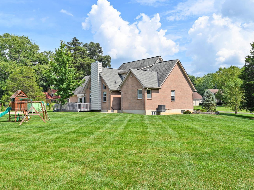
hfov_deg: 55.4
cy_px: 95
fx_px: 242
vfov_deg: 42.9
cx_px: 124
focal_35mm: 33
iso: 100
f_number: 7.1
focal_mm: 30
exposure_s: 1/400
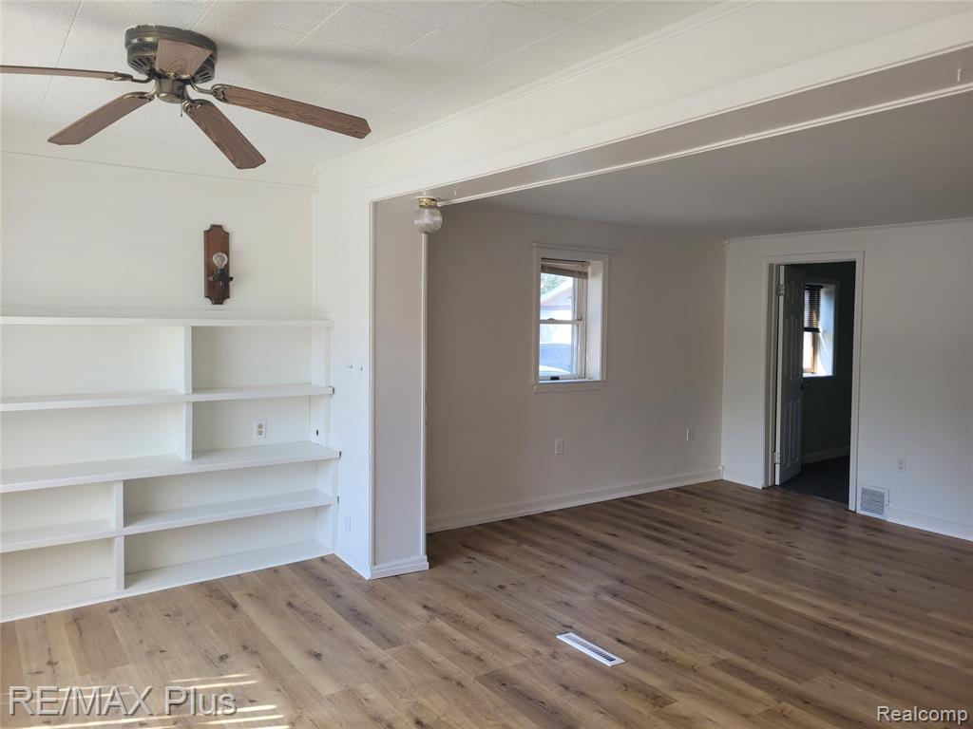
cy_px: 364
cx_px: 486
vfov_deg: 53.1
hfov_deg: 67.3
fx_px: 731
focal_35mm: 26
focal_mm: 5.4
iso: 50
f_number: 1.8
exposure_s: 1/120
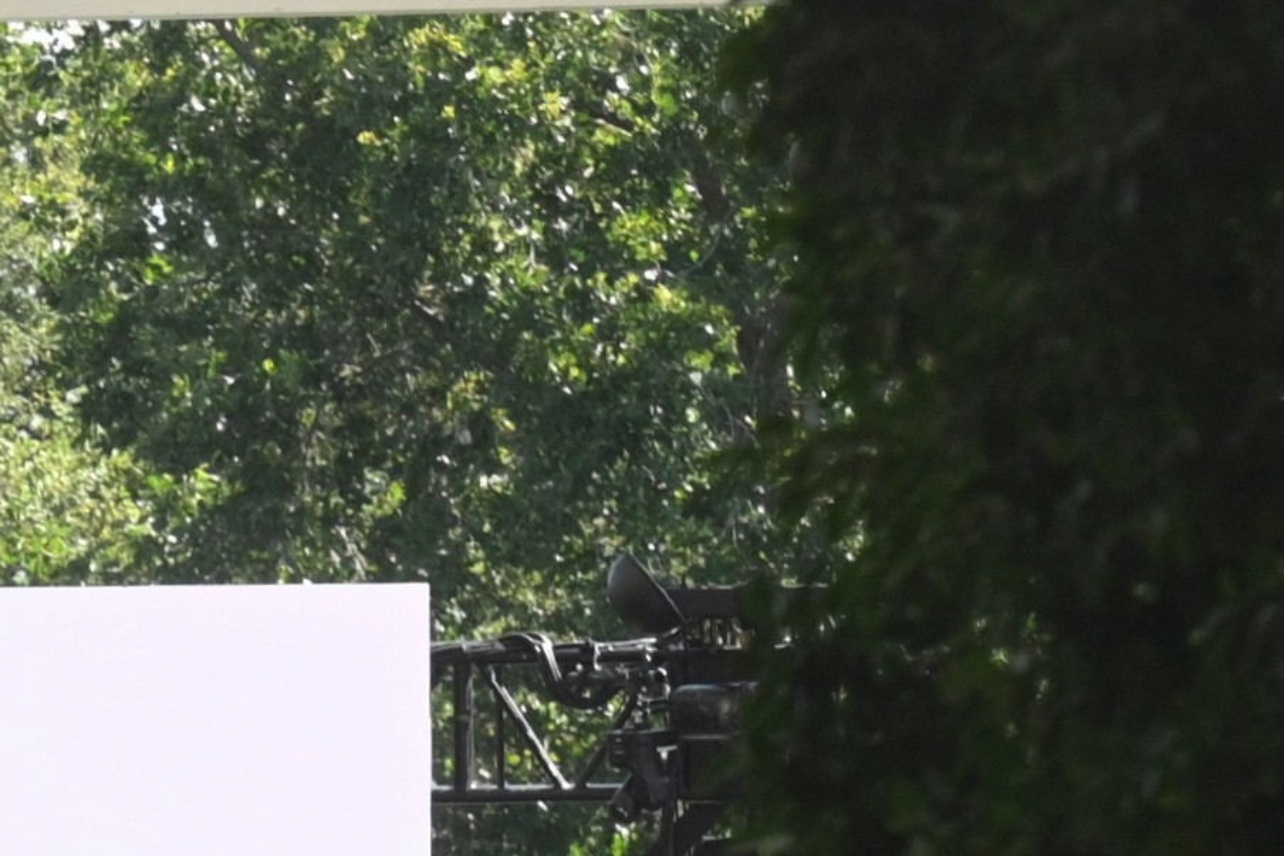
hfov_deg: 2.1
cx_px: -1909
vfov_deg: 1.4
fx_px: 34600
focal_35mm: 970
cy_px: 2726
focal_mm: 145
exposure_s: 1/1500
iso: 800
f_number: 4.8
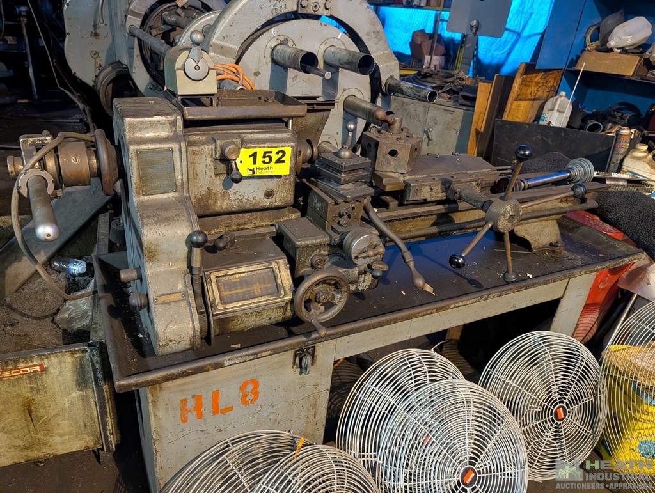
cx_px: 328
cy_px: 246
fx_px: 455
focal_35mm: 24
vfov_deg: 56.9
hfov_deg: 71.5
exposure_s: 1/120
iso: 2094
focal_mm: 6.9
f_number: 1.68
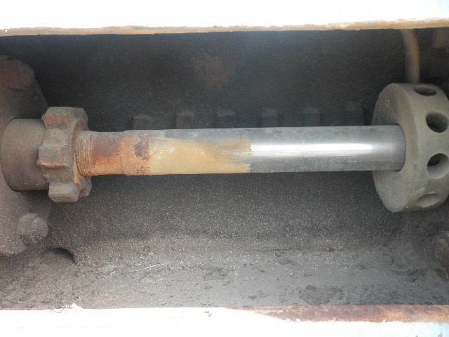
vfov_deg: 40.7
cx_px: 224
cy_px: 168
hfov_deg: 52.6
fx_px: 454
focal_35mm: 35
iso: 100
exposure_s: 1/60
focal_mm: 6.1
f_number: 3.2
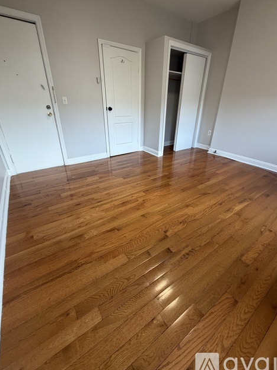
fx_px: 160
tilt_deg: -25.0
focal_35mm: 15
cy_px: 178
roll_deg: +0.2
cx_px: 143
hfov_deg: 81.7
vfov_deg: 98.1
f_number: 2.2
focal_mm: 2.22
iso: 250
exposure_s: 1/120
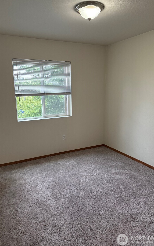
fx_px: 175
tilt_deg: -11.8
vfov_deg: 70.4
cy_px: 122
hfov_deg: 47.6
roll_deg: -0.1
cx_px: 76
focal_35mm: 26
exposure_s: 1/120
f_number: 1.78
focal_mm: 6.76
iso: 320
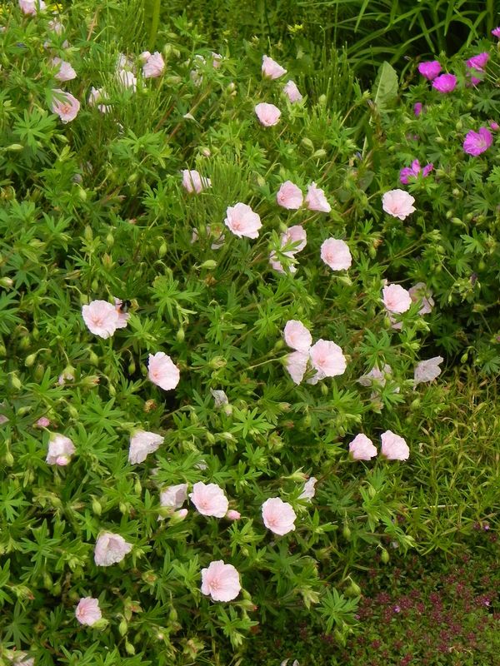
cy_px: 333
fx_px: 2773
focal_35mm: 144
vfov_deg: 13.7
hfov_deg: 10.3
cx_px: 250
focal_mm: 25.7
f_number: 5
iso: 160
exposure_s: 1/640
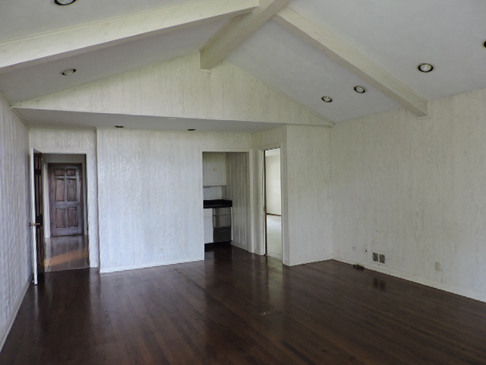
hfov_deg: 71.6
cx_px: 243
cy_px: 182
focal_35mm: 24
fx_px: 337
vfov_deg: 56.8
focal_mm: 4.3
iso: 280
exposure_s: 1/30
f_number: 3
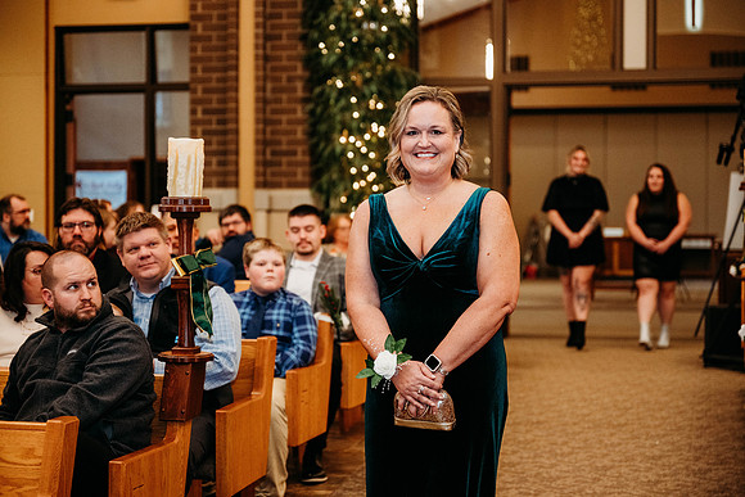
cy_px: 248
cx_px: 372
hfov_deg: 28.8
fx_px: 1449
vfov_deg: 19.5
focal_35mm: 70
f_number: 2.8
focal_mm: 70
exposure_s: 1/200
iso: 2000
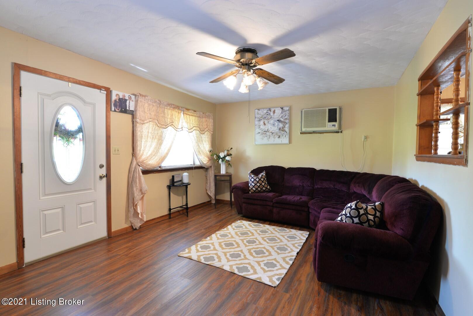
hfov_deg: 93.3
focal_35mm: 17
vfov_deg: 70.5
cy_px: 158
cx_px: 236
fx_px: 223
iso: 200
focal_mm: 17
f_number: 7.1
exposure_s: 1/1.3
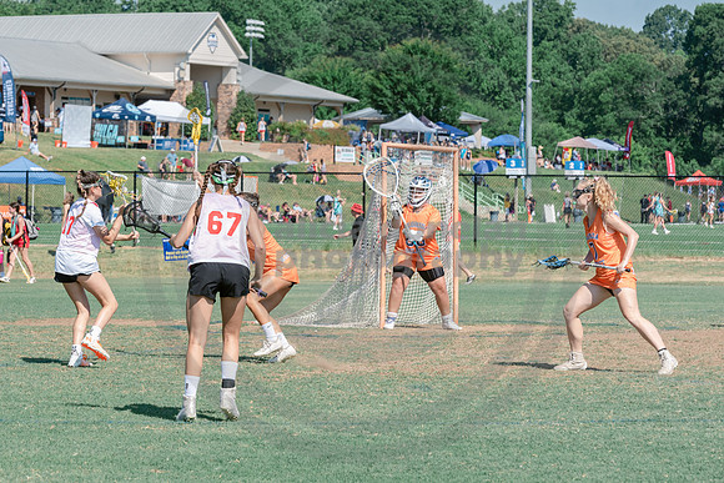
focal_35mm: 163
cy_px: 213
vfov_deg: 8.4
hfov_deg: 12.6
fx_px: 3280
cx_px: 288
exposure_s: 1/1000
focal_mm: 130
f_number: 8
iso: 400
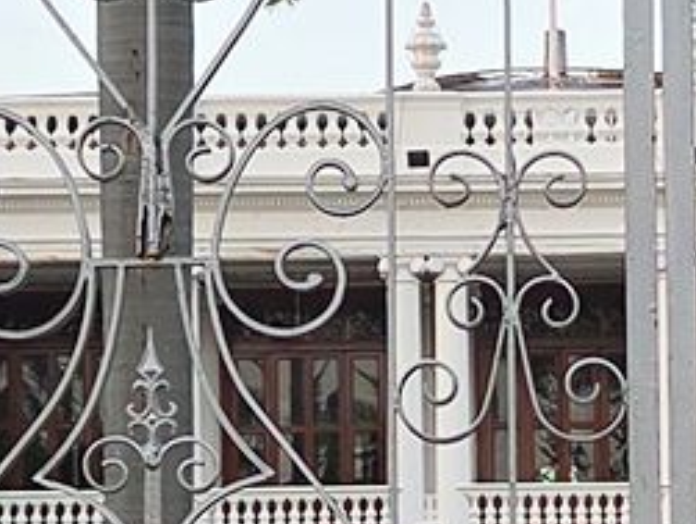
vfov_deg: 8.1
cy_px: 554
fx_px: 3685
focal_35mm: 183
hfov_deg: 10.8
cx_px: 549
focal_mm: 5.4
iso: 64
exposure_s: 1/100
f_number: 1.8
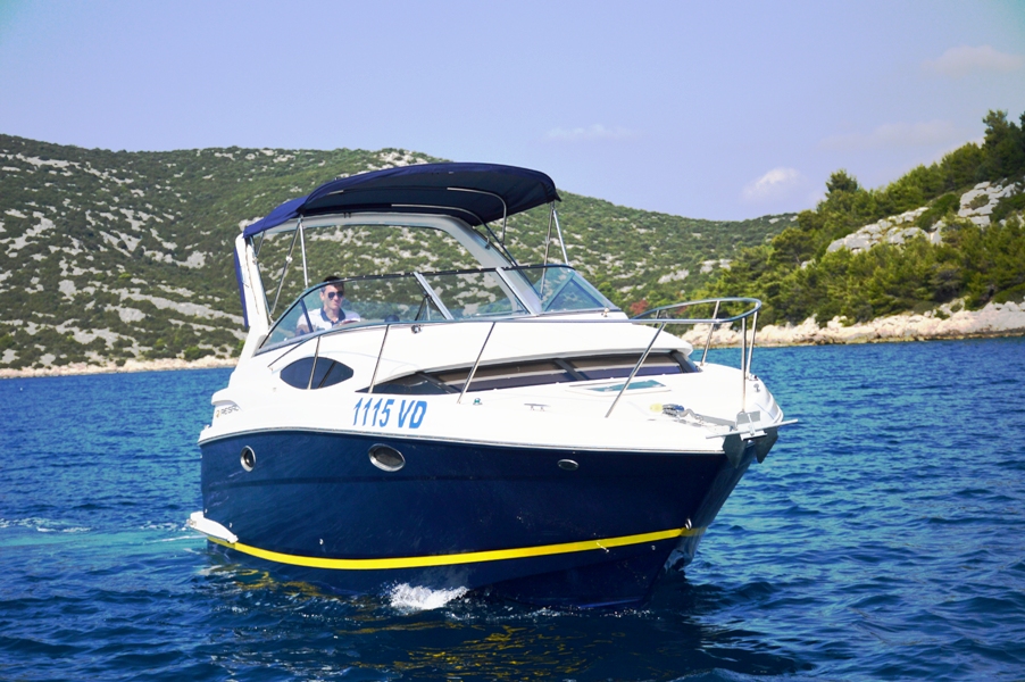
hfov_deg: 28.1
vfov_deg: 18.9
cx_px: 512
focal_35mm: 72
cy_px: 341
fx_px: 2048
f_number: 4.5
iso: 180
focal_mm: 48
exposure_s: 1/4000
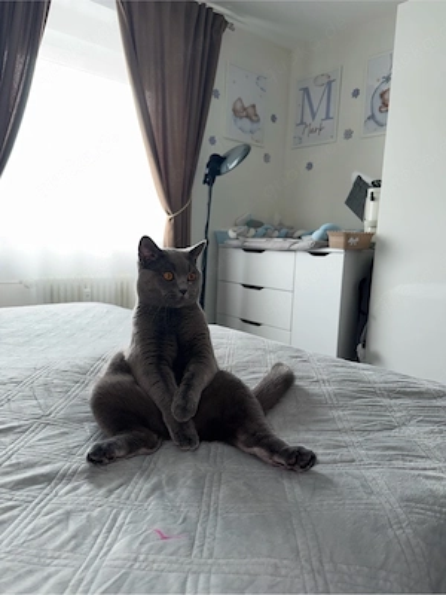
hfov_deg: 56.8
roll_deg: -2.5
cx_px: 223
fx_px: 412
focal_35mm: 24
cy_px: 298
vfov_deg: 71.6
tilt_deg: -8.3
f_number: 1.78
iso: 64
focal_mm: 6.76
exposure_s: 1/56
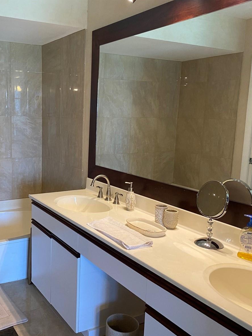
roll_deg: -1.1
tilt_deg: -11.2
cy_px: 169
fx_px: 340
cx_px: 68
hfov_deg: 39.8
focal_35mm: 35
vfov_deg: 52.6
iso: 160
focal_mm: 4.25
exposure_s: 1/60
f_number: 1.8
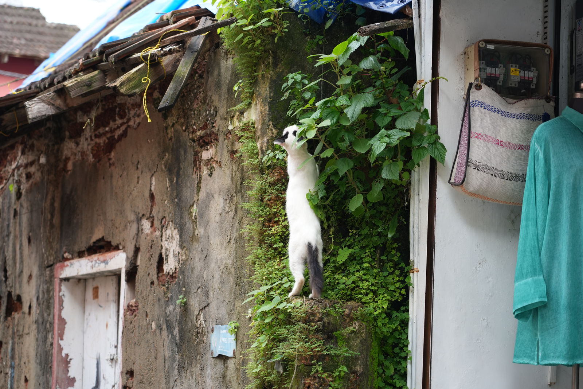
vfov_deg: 13.0
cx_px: 292
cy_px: 194
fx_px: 1700
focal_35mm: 105
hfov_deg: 19.5
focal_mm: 105
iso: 320
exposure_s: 1/160
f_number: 4
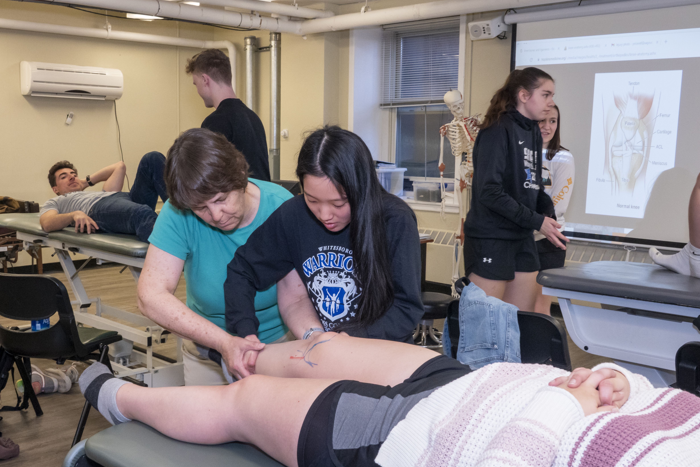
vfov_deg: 34.2
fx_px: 758
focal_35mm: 39
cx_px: 324
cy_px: 245
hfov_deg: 49.5
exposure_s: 1/60
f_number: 5.6
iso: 800
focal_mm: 12.96
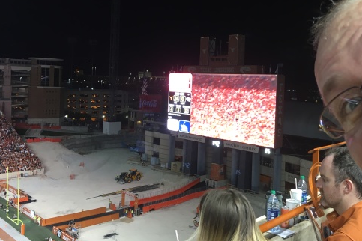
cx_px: 235
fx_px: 402
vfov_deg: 33.2
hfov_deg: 47.8
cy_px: 88
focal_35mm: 40
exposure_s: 1/30
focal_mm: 4.15
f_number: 2.2
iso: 50
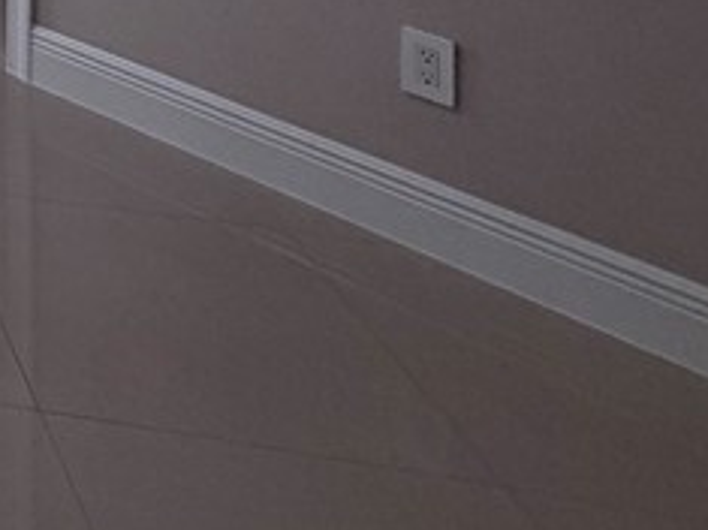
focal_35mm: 61
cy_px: -548
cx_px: -663
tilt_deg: +0.5
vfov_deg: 17.1
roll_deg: -0.3
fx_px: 1247
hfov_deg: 19.7
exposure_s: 1/120
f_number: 2.2
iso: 160
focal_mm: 2.22
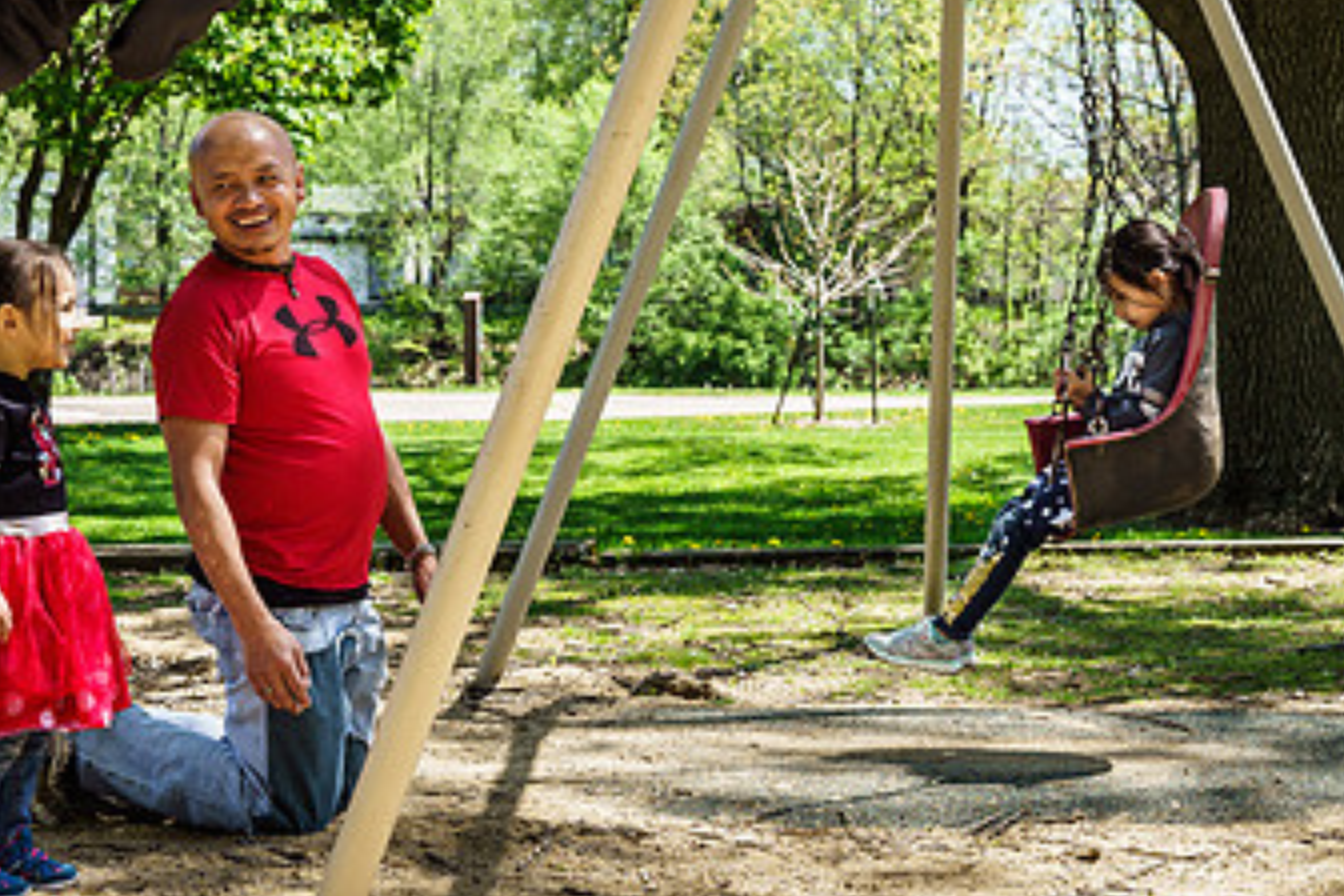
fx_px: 2949
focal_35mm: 79
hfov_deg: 25.7
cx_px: 647
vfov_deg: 17.2
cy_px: 296
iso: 320
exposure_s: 1/640
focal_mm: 41.4
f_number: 5
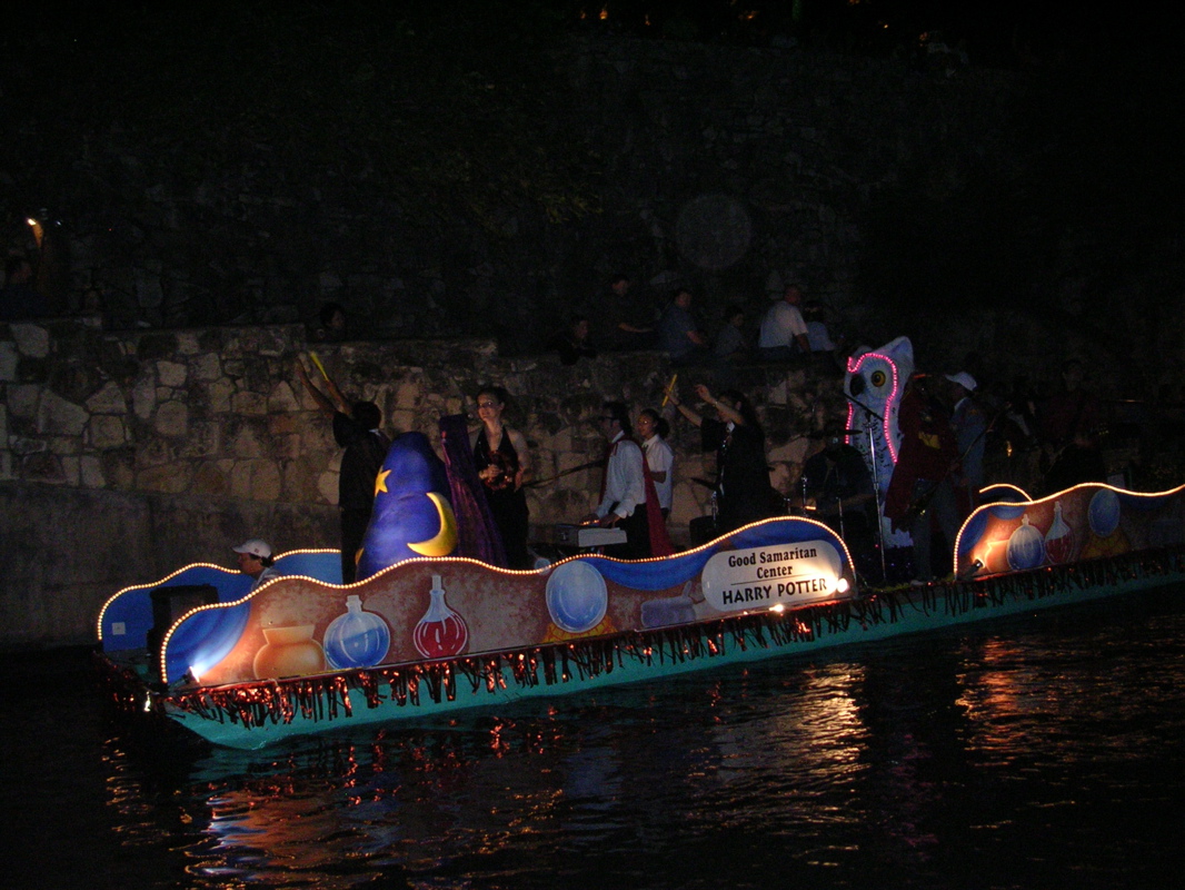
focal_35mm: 38
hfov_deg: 49.0
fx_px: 1301
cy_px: 445
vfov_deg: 37.7
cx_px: 592
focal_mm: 5.8
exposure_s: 1/60.1
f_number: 2.8
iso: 200
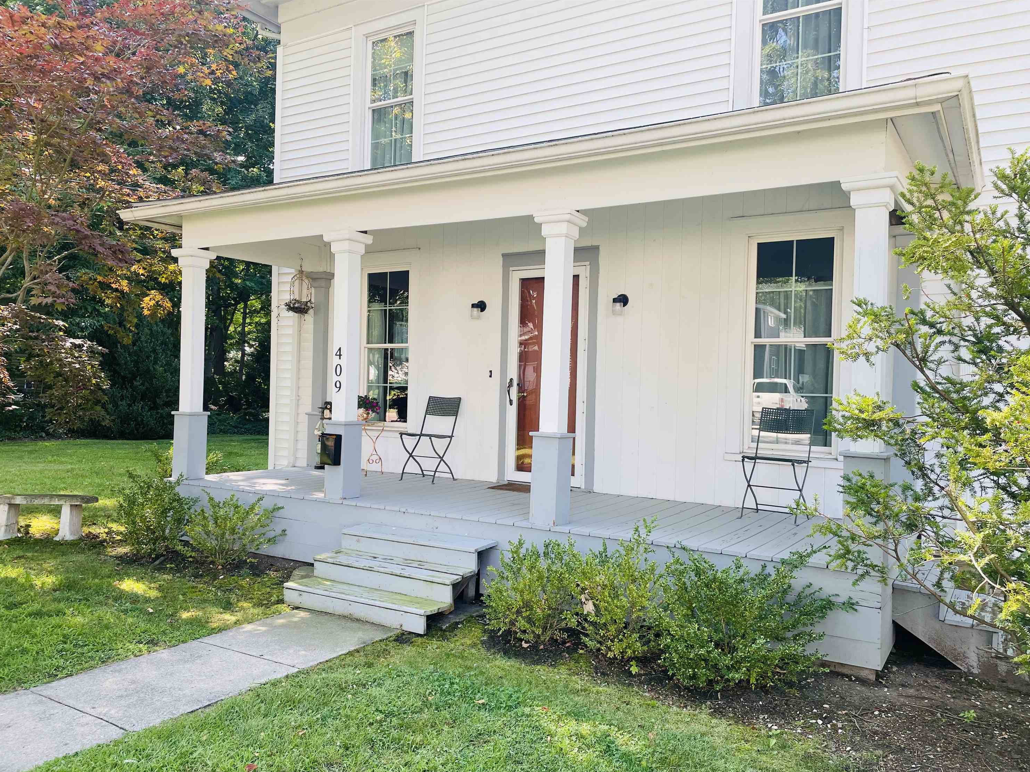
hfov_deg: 65.3
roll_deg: -1.6
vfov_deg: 51.3
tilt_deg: +0.6
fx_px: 803
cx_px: 501
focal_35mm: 27
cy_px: 400
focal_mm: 4.2
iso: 32
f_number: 1.6
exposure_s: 1/249
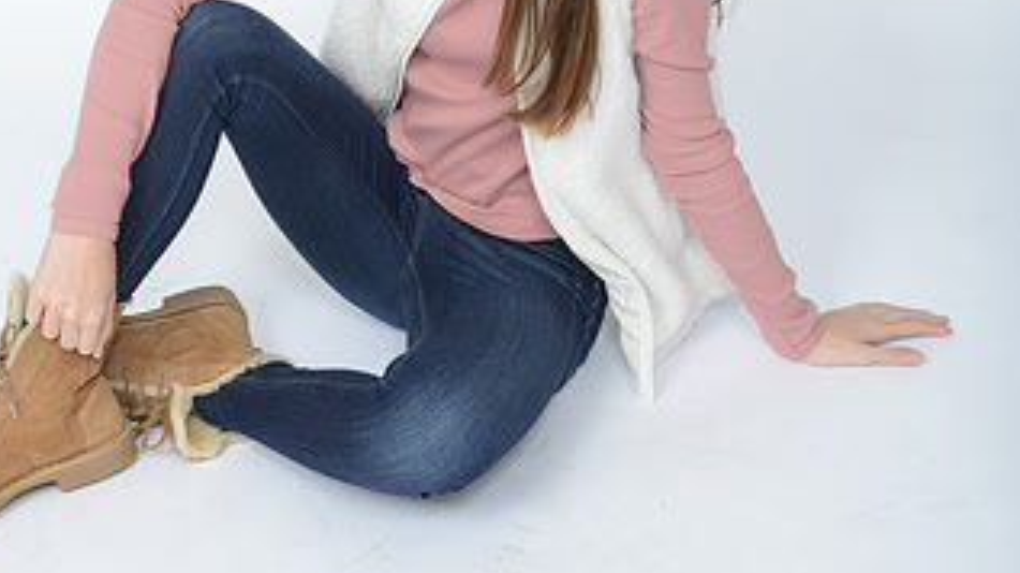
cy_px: -39
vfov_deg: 12.9
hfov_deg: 23.2
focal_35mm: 92
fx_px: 2487
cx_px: 426
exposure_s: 1/250
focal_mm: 48
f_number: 8
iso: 200
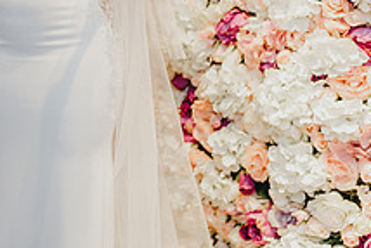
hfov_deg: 20.2
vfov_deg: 13.9
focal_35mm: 95
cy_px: -69
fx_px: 980
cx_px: -64
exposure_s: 1/200
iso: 640
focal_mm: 35
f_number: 2.2
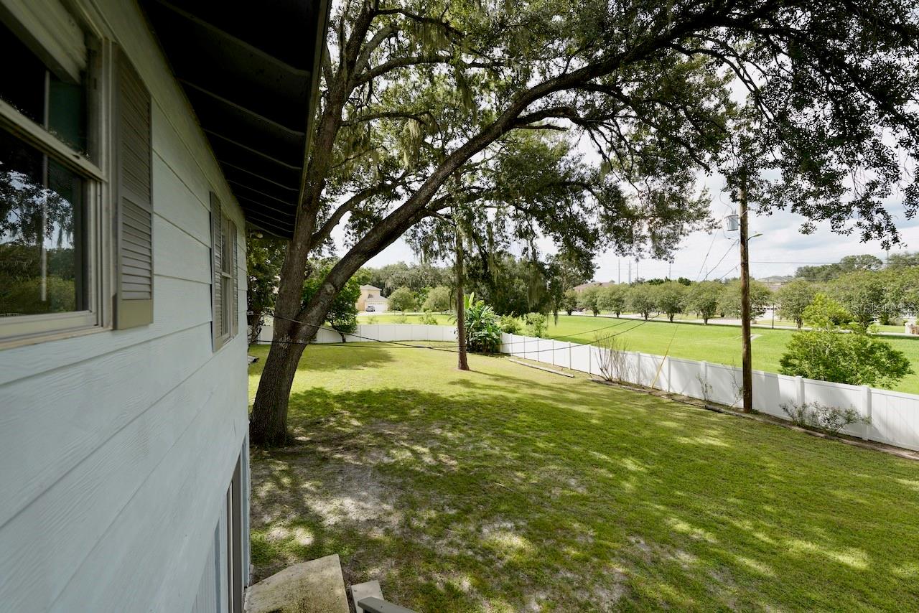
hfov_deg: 104.2
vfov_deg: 81.2
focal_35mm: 14
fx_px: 357
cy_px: 306
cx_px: 460
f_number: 4.5
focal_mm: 14
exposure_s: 1/500
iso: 160
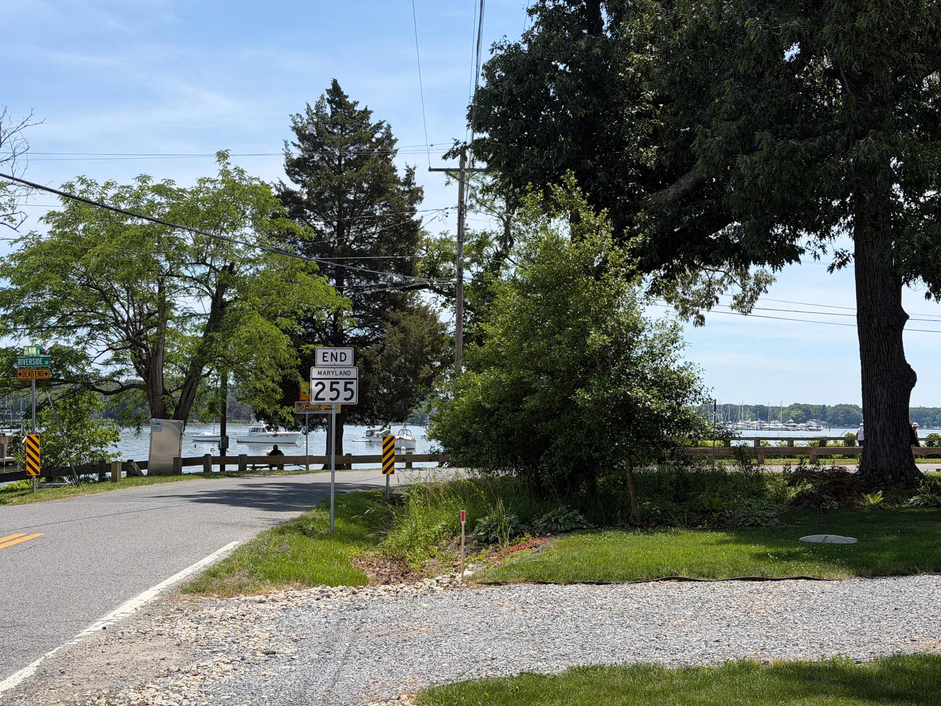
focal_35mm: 48
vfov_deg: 30.3
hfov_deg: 39.7
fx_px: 1305
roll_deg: -0.2
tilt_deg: +2.3
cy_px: 353
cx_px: 470
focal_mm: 6.76
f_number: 1.78
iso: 64
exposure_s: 1/4098
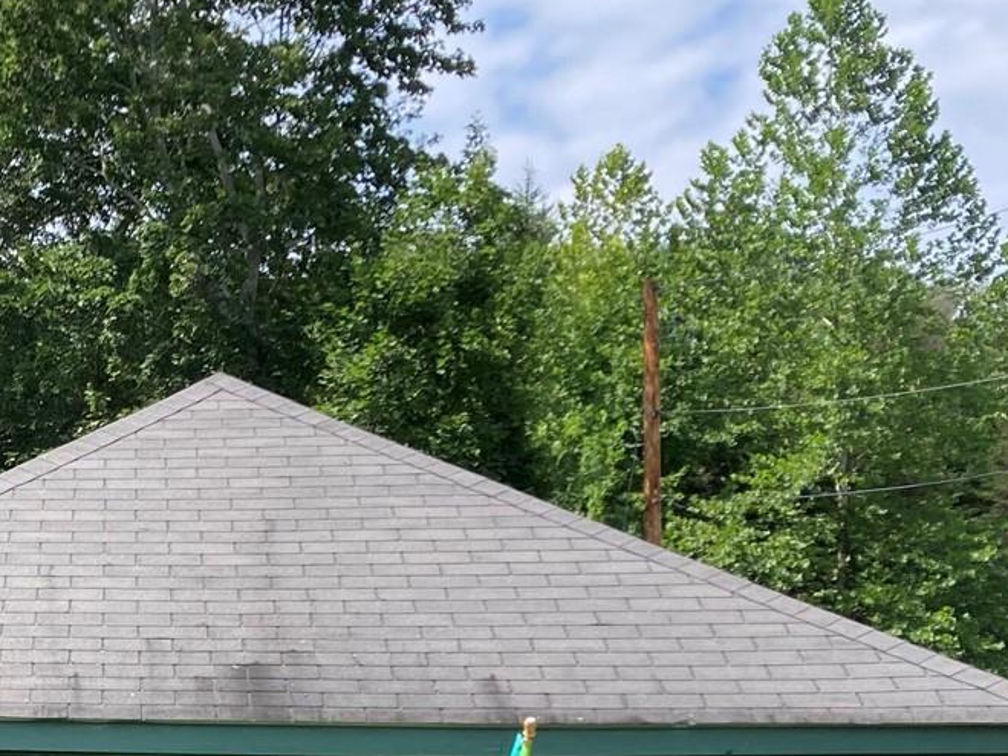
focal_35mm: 87
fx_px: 2533
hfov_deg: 20.7
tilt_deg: +3.5
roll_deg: -1.0
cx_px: -271
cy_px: 767
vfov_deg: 16.6
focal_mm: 3.99
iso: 20
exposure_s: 1/923
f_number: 1.8
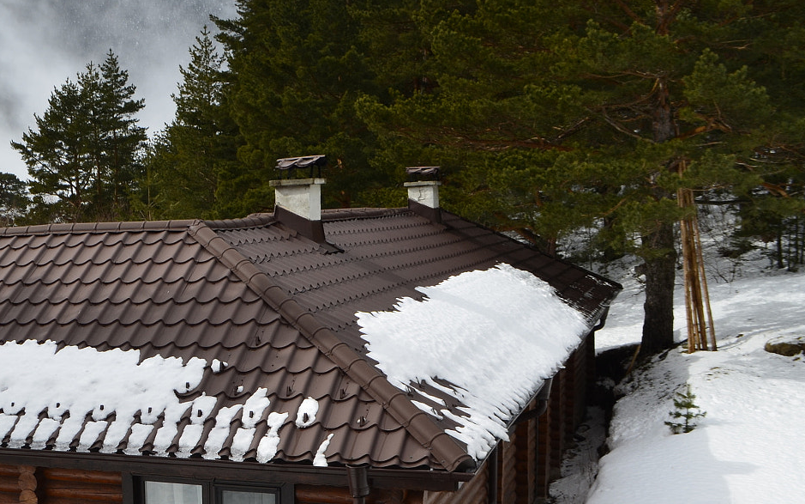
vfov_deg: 24.5
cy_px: 402
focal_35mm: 52
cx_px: 125
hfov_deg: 37.1
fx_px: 1141
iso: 200
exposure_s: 1/320
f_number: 10
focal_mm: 20
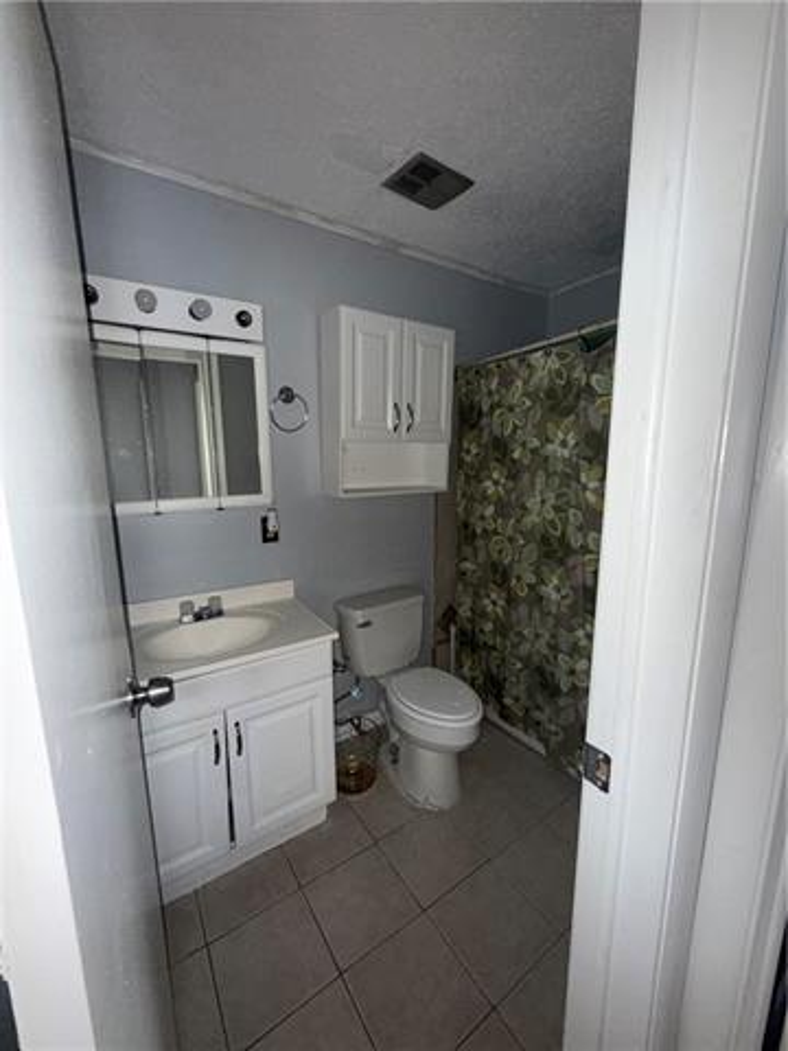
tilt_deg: -10.2
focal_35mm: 14
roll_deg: +0.3
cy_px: 526
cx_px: 394
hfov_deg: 85.7
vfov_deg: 102.1
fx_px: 425
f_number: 2.2
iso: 200
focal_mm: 2.22
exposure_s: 1/40
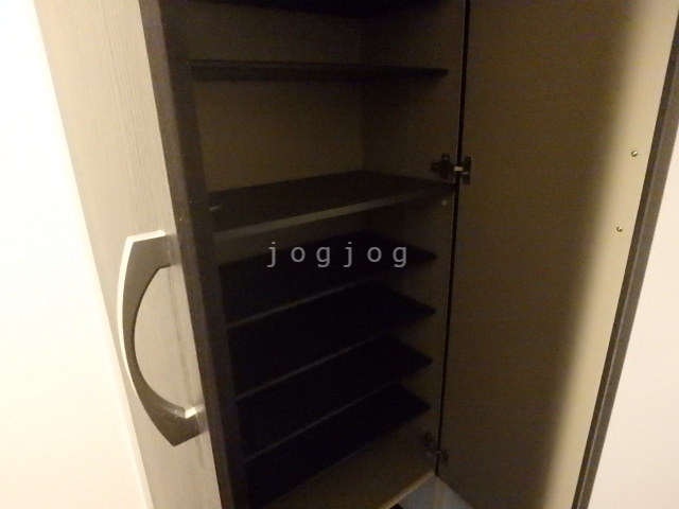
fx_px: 412
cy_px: 254
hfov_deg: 79.0
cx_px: 340
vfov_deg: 63.4
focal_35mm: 21
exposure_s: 1/25
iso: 3200
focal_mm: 3.7
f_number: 3.5
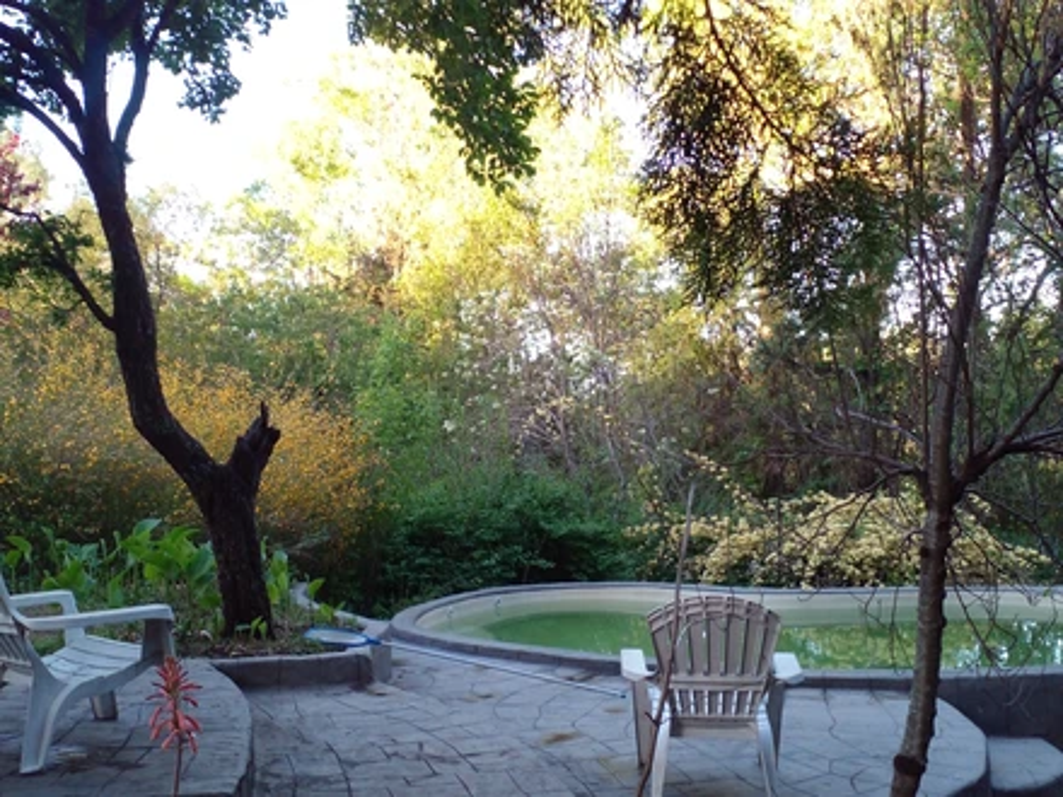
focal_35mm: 27
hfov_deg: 65.3
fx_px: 829
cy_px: 398
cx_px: 532
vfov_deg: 51.4
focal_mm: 3.6
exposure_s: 1/50
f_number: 1.9
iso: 50
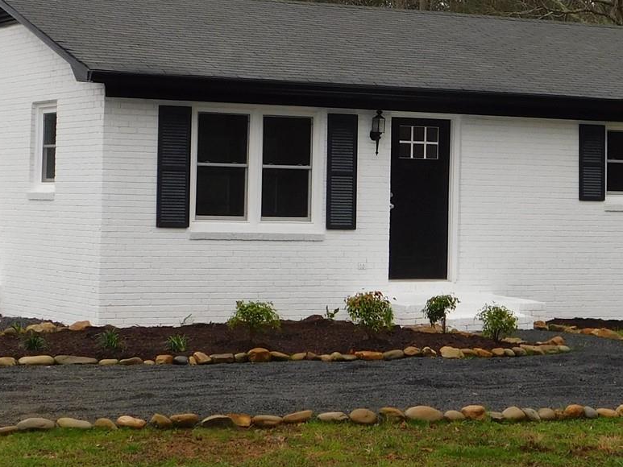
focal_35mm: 106
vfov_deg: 13.9
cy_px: 89
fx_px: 1908
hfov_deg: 18.5
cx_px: 392
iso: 125
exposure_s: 1/80
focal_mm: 7.1
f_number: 3.6
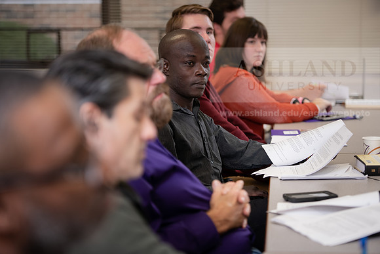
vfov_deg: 13.4
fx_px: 1077
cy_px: 127
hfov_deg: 20.0
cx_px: 190
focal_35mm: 102
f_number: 2.8
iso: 640
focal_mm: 102
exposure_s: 1/200
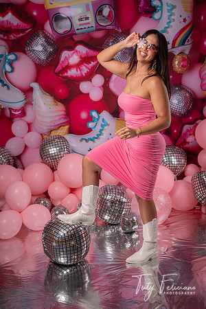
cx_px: 103
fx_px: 395
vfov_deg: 42.7
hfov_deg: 29.2
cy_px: 154
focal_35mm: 46
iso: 250
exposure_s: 1/125
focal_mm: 46
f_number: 6.3
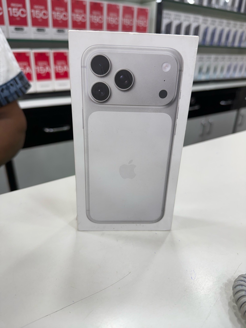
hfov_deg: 56.8
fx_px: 227
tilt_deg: -23.9
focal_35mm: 24
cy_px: 164
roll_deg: -2.9
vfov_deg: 71.6
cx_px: 123
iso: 64
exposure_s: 1/100
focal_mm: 6.76
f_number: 1.78
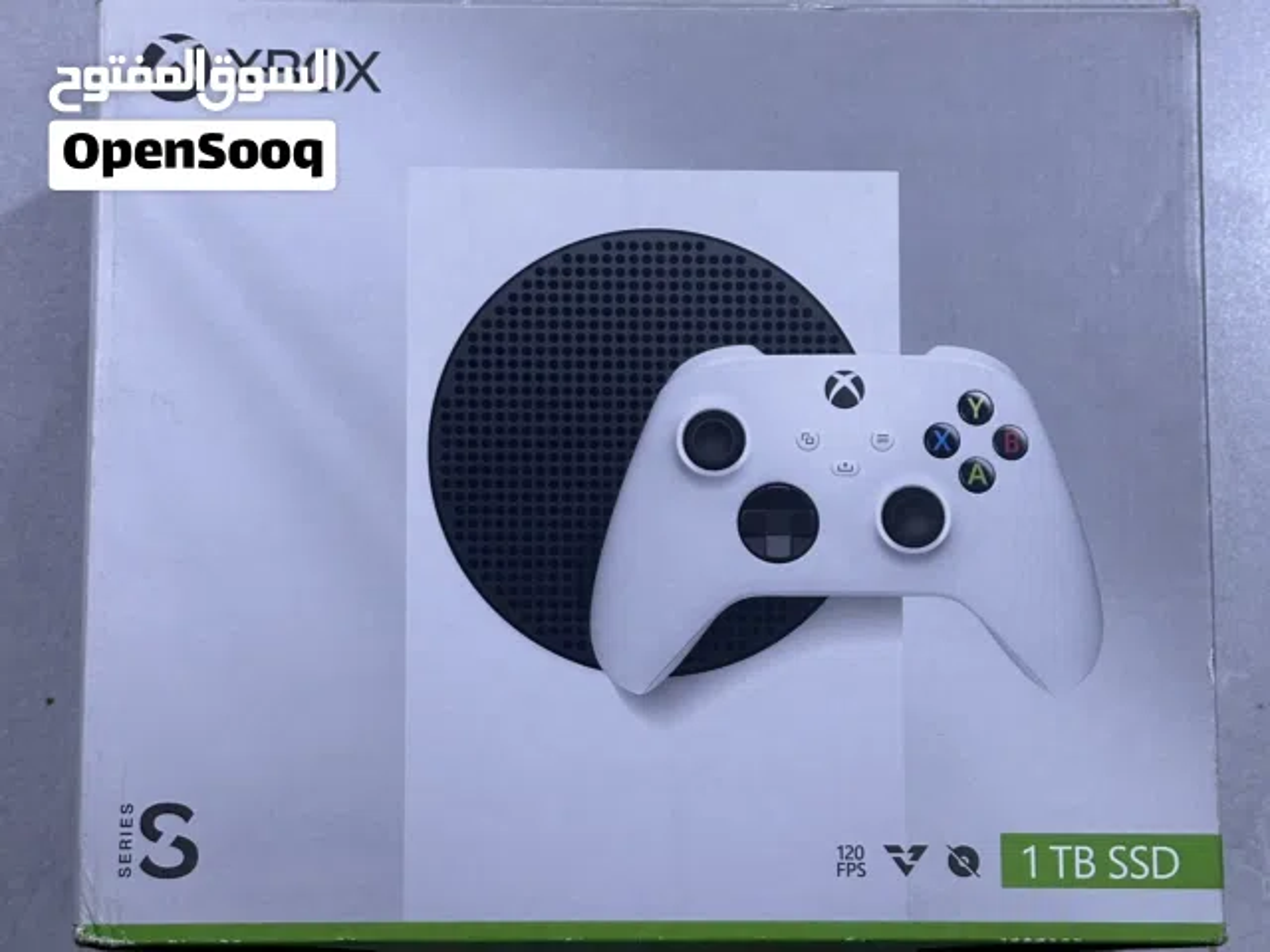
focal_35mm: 48
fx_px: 1761
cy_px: 476
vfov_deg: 30.3
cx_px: 635
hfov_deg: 39.7
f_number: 1.78
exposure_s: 1/33
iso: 200
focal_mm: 6.86
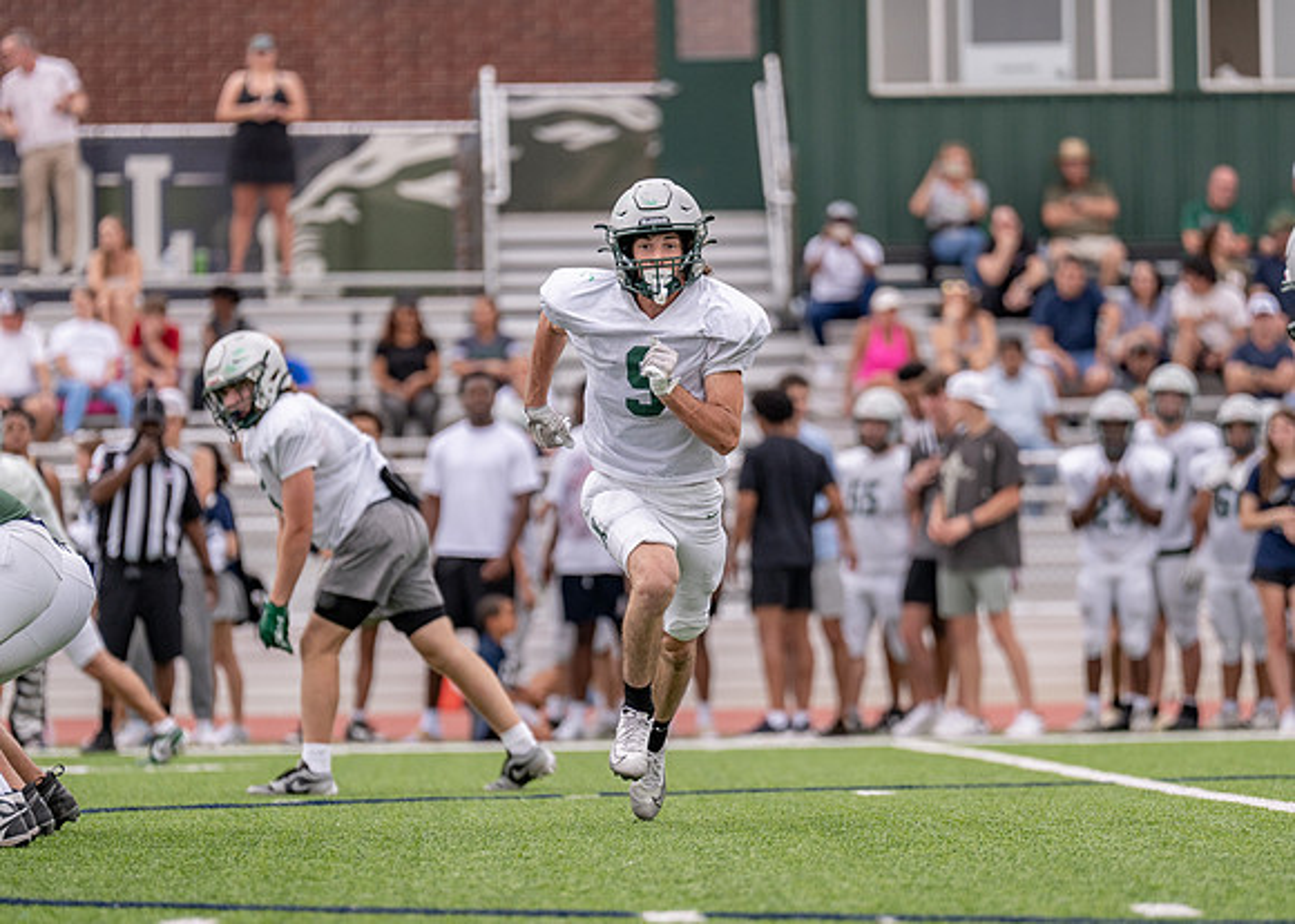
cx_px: 690
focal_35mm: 278
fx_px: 10239
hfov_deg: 7.2
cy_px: 538
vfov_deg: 5.2
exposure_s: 1/3200
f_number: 2.8
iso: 320
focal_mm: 200
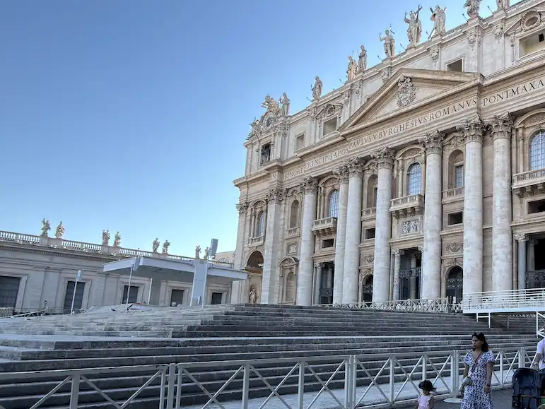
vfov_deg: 49.0
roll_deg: -3.8
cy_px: 269
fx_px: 441
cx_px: 418
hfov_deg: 59.5
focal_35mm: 28
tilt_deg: +10.0
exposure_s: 1/251
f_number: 2.2
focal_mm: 2.22
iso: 16
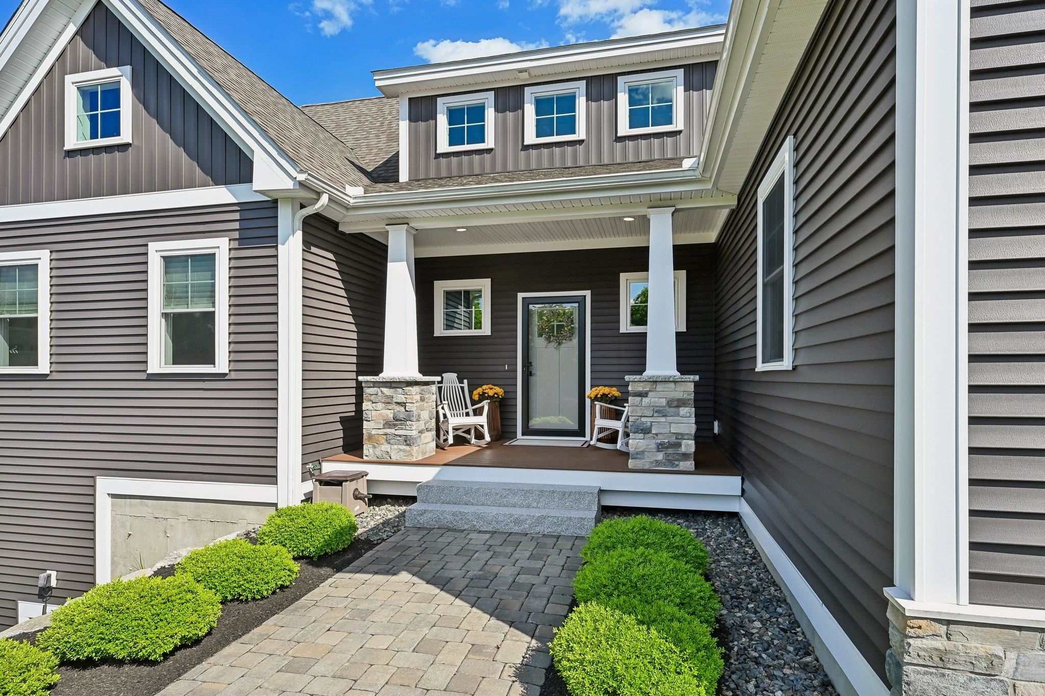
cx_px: 522
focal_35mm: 19
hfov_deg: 86.9
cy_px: 348
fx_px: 551
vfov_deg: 64.5
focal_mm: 19
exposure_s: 1/500
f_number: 8
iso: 400
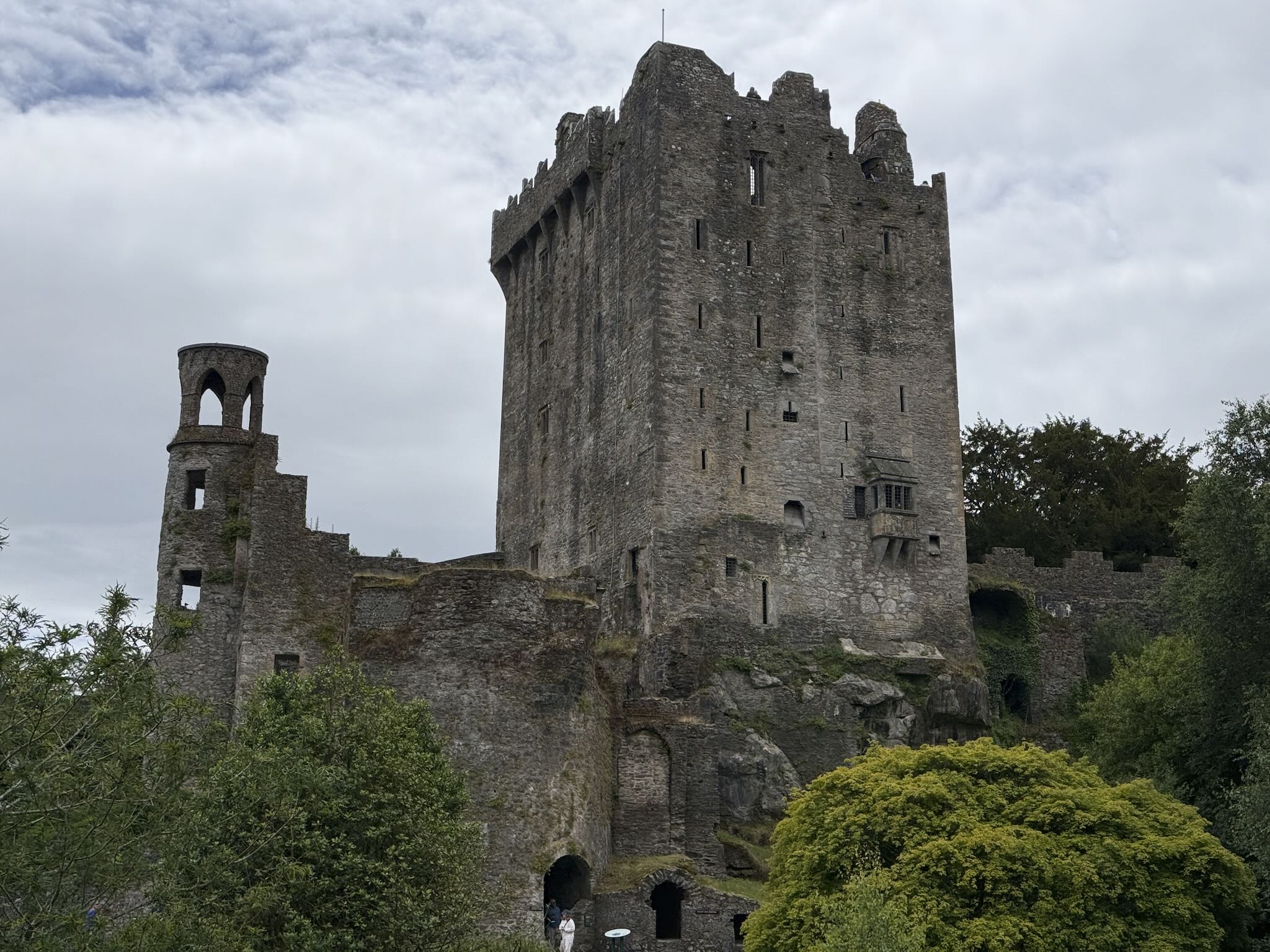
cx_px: 635
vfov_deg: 30.3
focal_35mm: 48
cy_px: 476
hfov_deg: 39.7
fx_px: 1761
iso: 64
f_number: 1.78
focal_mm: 6.76
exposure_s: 1/9901
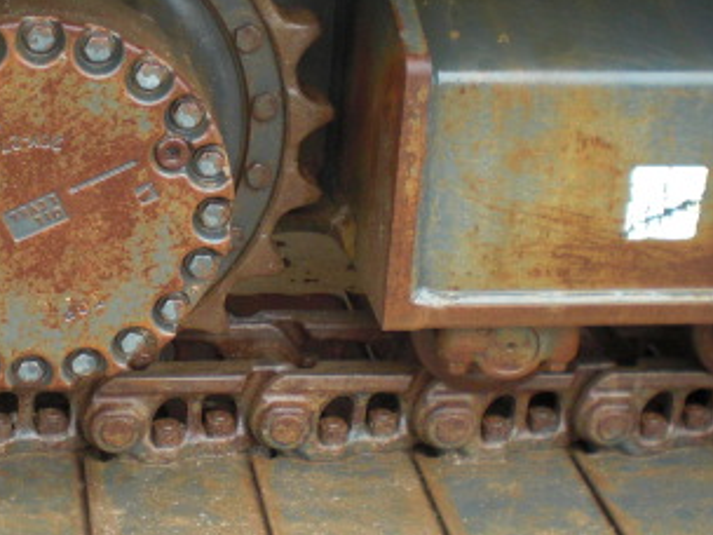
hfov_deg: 24.1
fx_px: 1648
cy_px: 272
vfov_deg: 18.4
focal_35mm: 80
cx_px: 159
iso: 200
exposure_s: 1/100
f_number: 3.1
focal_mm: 6.3
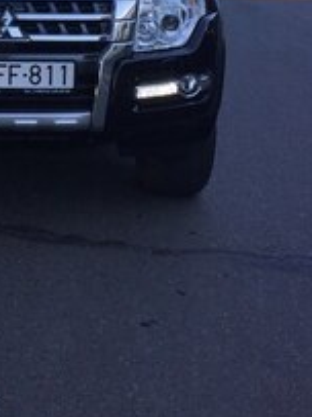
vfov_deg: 25.6
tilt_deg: -6.7
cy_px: -33
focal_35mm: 71
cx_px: 8
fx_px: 854
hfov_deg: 20.1
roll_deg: -2.3
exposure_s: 1/719
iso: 32
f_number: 2.2
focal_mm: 4.15
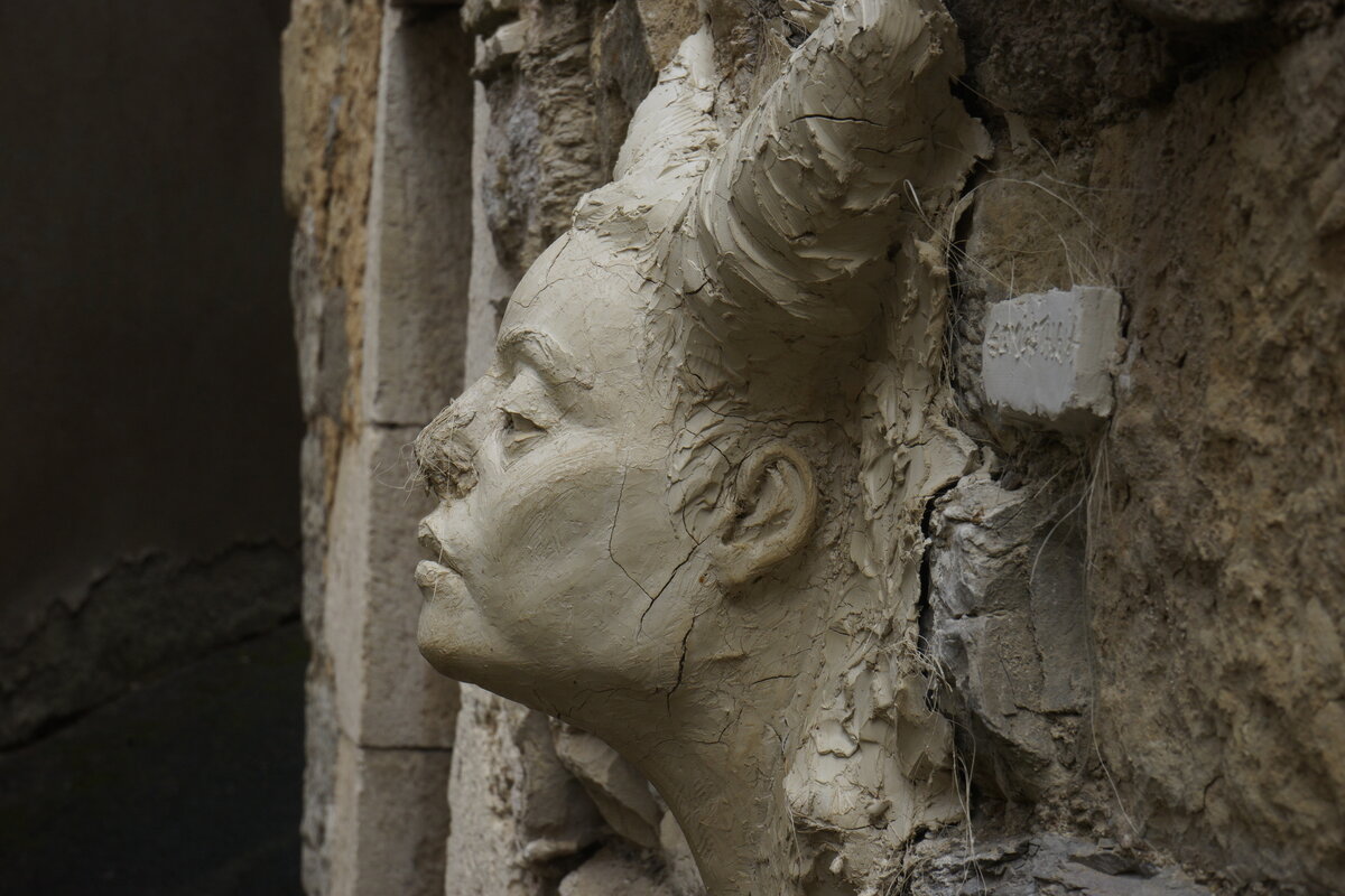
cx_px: 672
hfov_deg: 28.8
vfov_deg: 19.5
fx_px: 2615
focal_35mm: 70
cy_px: 448
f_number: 16
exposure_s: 1/80
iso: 640
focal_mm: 70
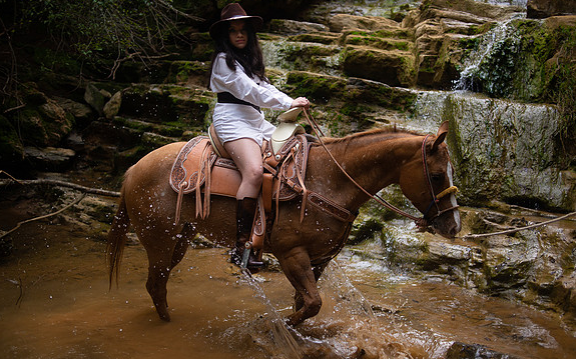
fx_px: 565
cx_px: 286
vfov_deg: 35.3
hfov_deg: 54.0
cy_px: 186
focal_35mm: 36
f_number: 2.8
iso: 400
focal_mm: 35
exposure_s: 1/1250
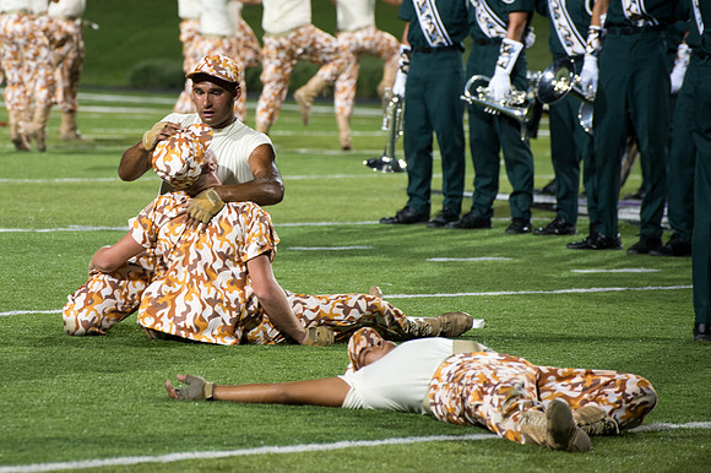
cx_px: 192
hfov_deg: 7.8
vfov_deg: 5.2
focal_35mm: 263
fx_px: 5183
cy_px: 158
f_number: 5
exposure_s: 1/160
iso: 1600
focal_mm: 180
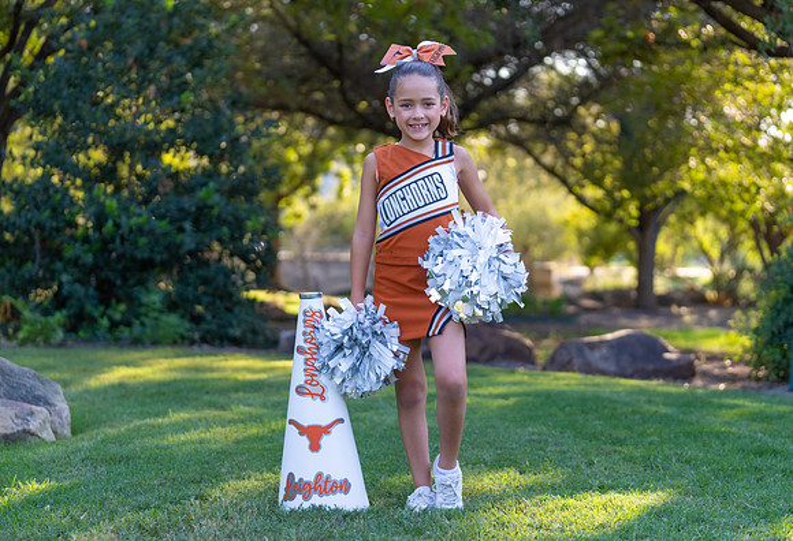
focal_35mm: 74
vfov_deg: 18.8
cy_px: 270
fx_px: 1632
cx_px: 406
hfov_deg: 27.3
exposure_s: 1/320
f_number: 2.8
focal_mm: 70
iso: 200
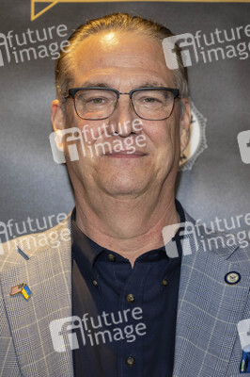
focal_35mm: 120
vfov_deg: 17.1
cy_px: 188
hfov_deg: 11.4
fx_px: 1252
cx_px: 125
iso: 800
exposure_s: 1/250
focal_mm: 120
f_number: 4
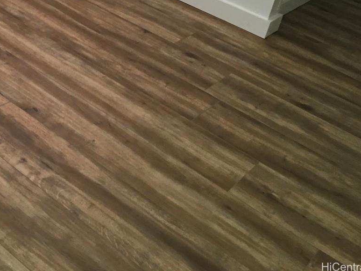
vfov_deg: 23.3
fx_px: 626
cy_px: -9
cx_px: 17
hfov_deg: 30.3
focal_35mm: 60
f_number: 2.2
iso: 100
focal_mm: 4.15
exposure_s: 1/30
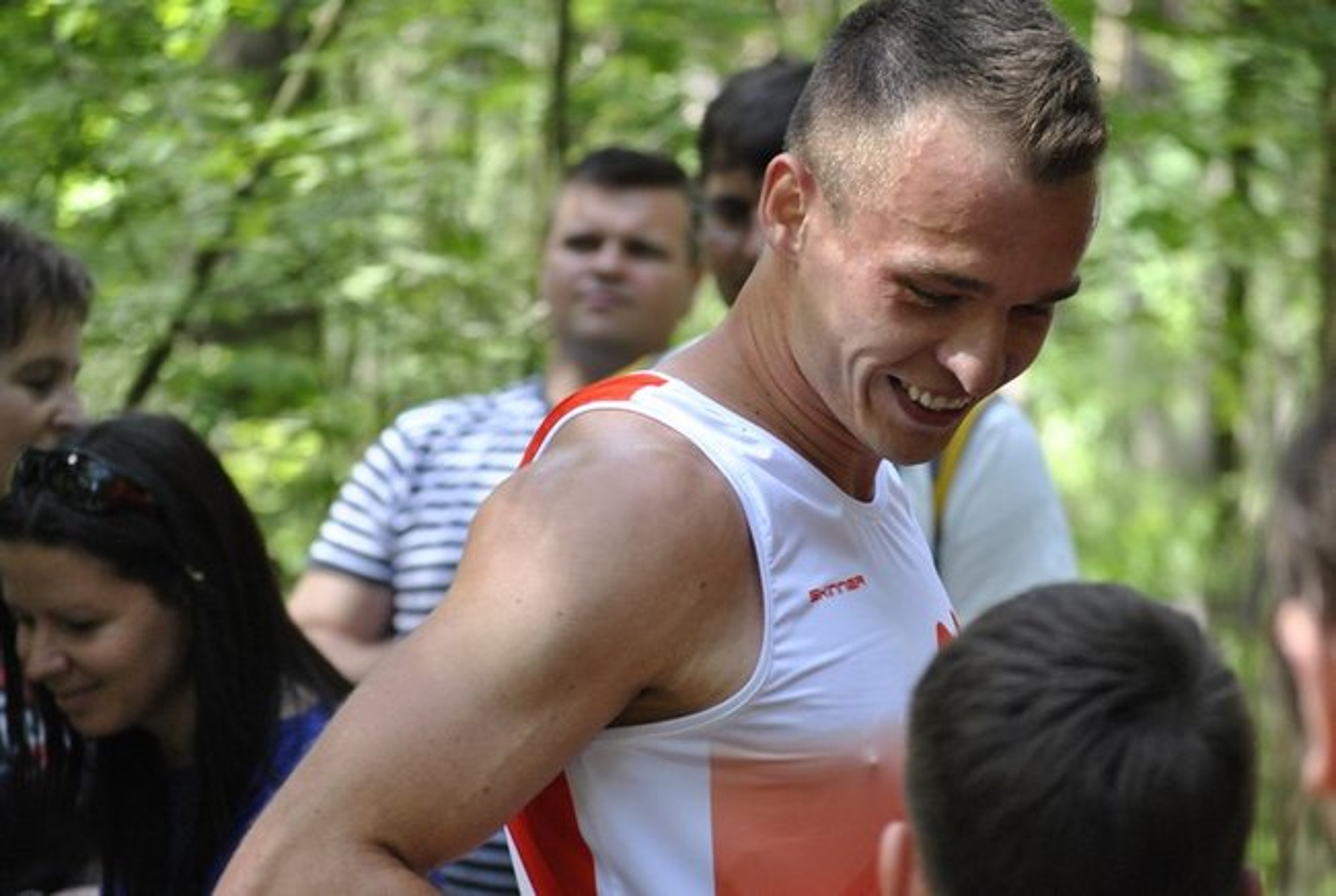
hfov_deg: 13.7
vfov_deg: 9.2
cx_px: 668
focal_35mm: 150
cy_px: 448
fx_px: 5577
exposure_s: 1/200
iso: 800
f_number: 4.5
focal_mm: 100
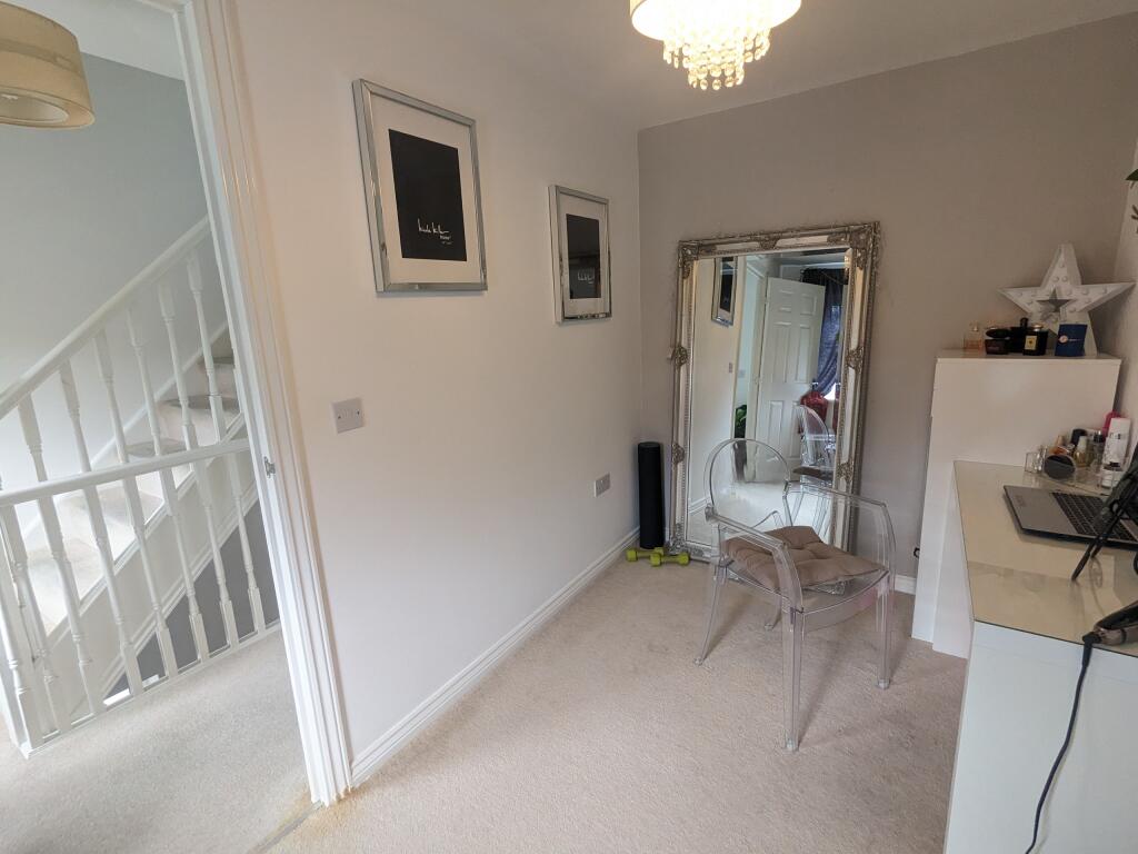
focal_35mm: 16
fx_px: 526
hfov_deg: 94.5
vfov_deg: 78.1
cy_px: 427
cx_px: 569
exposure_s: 1/90.1
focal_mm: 2.35
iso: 520
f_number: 2.2
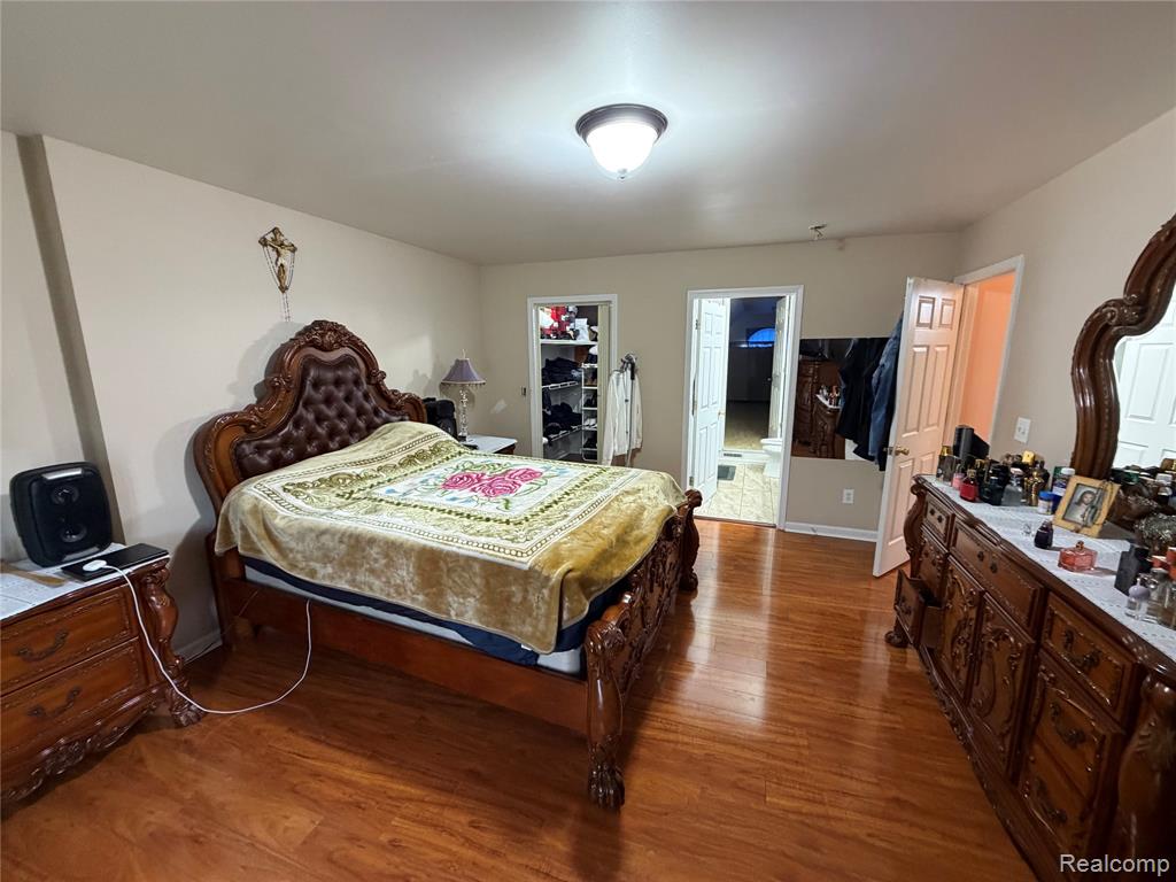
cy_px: 441
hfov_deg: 102.1
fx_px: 476
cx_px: 588
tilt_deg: -11.0
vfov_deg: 85.7
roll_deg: +0.5
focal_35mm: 14
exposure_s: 1/60
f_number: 2.2
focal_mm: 2.22
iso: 400
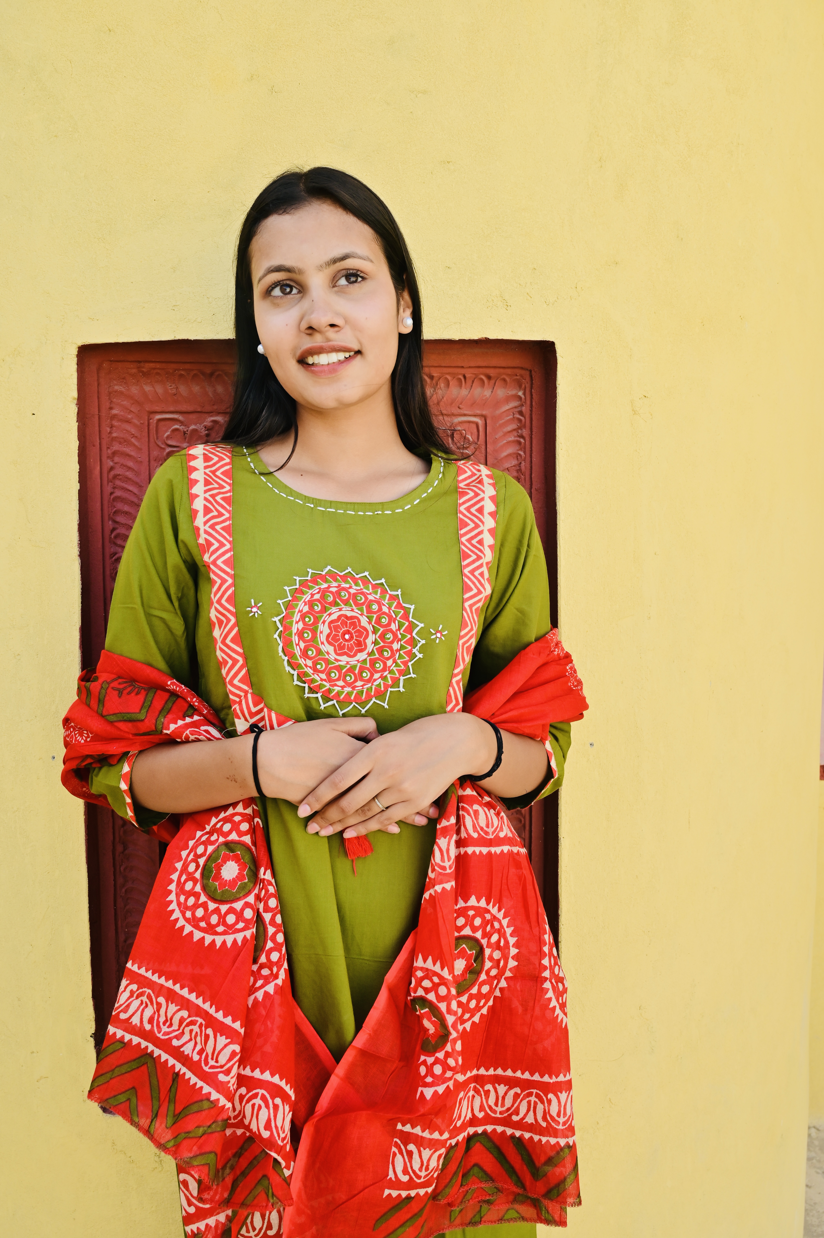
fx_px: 1031
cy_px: 619
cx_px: 412
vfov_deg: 62.0
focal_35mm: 30
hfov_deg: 43.6
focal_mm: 30
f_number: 9
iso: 160
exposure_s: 1/125
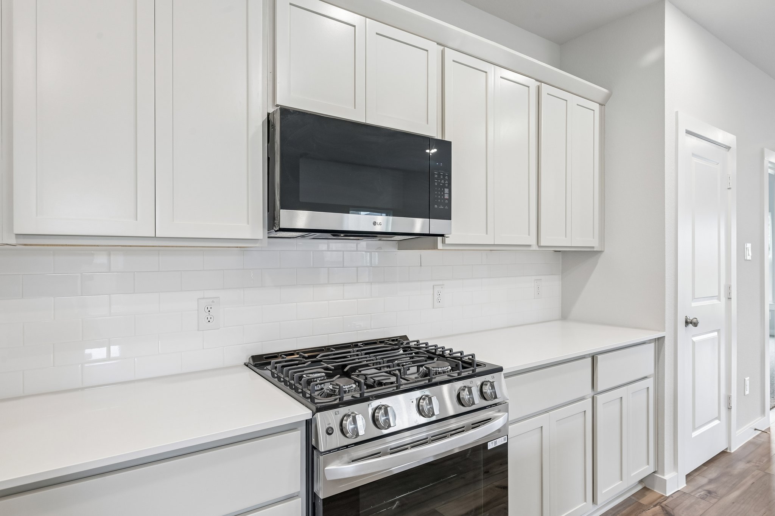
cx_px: 388
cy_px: 258
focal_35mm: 20
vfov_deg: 63.2
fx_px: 420
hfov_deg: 85.4
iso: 400
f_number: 8
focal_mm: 19.5
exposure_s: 1/15
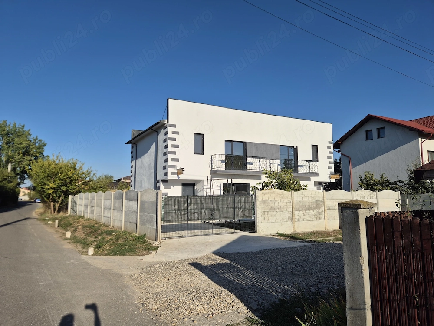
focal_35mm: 23
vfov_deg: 58.9
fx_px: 288
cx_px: 217
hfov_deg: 73.9
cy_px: 163
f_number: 1.8
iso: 25
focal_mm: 5.4
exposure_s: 1/3664
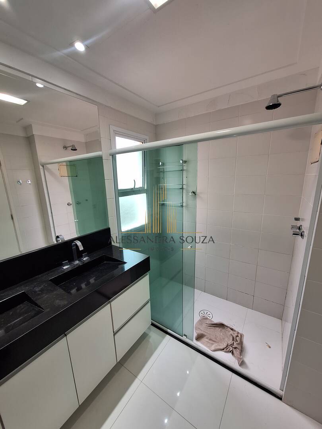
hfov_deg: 89.9
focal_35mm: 13
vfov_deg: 106.2
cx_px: 161
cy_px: 214
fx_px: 161
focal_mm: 1.74
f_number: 2.2
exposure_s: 1/40
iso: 80
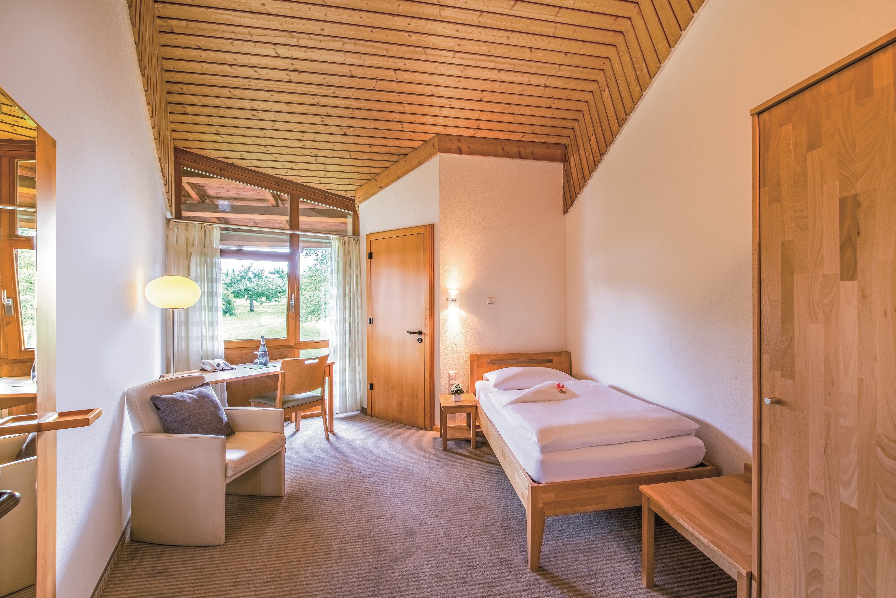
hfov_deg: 104.2
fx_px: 349
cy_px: 299
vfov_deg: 81.2
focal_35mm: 14
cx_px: 448
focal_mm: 14
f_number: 8
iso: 200
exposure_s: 1/640
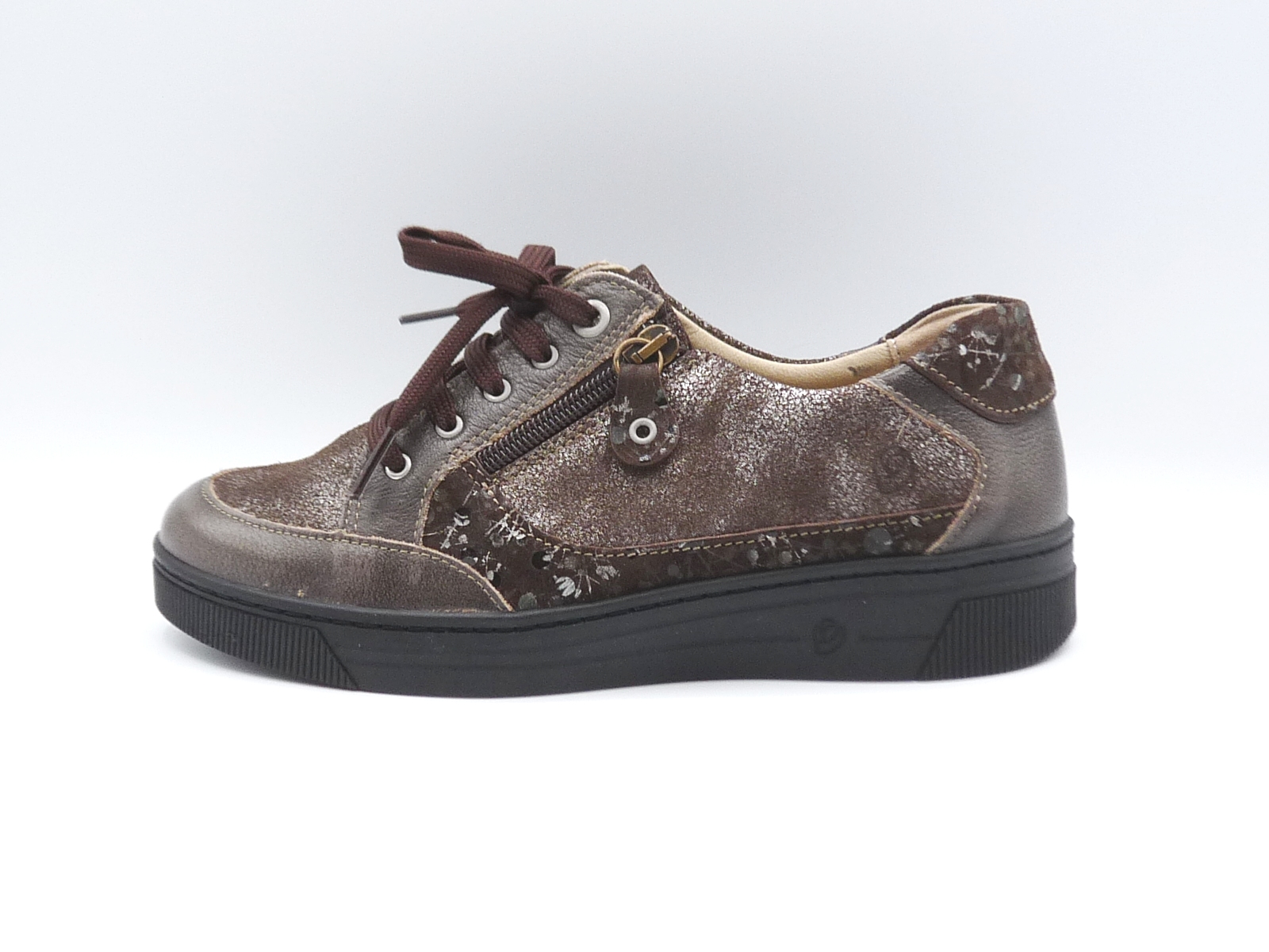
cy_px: 476
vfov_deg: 30.3
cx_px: 634
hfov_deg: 39.7
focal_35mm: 48
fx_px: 1760
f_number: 4
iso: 100
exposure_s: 1/100
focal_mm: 4.8
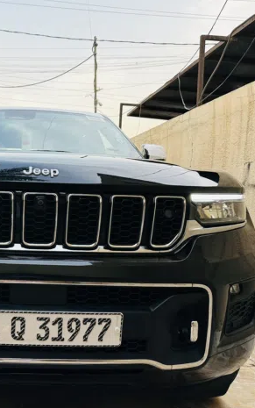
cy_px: 207
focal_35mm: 35
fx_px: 389
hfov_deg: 34.2
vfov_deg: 55.3
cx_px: 23
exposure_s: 1/1050
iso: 80
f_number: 1.78
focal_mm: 6.86
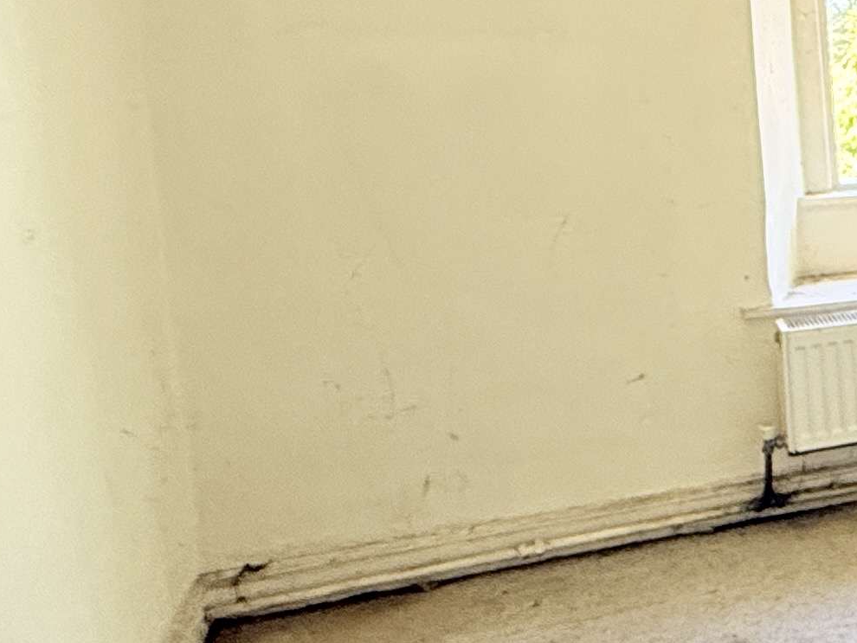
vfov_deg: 25.4
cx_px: 1581
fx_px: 1412
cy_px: 181
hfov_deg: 21.1
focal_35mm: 57
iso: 320
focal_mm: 2.22
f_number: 2.2
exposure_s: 1/84
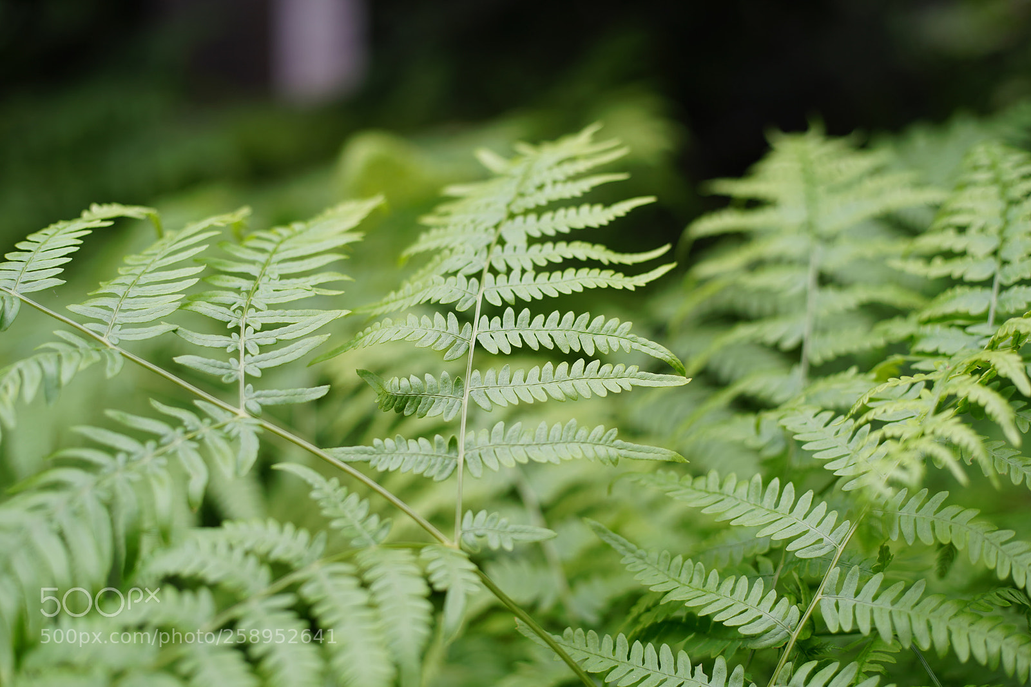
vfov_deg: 27.0
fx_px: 1432
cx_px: 516
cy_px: 344
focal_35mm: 50
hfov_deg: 39.6
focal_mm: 50
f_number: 2.8
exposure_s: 1/125
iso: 125
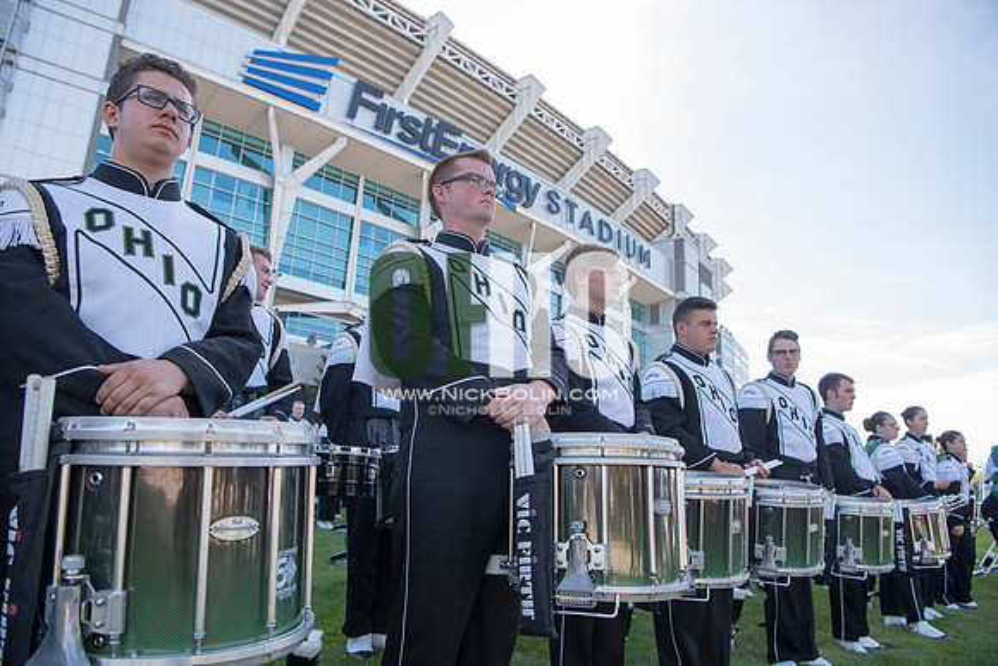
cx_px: 499
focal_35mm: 24
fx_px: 665
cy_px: 333
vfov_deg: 53.2
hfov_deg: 73.7
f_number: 5
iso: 400
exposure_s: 1/640
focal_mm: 24
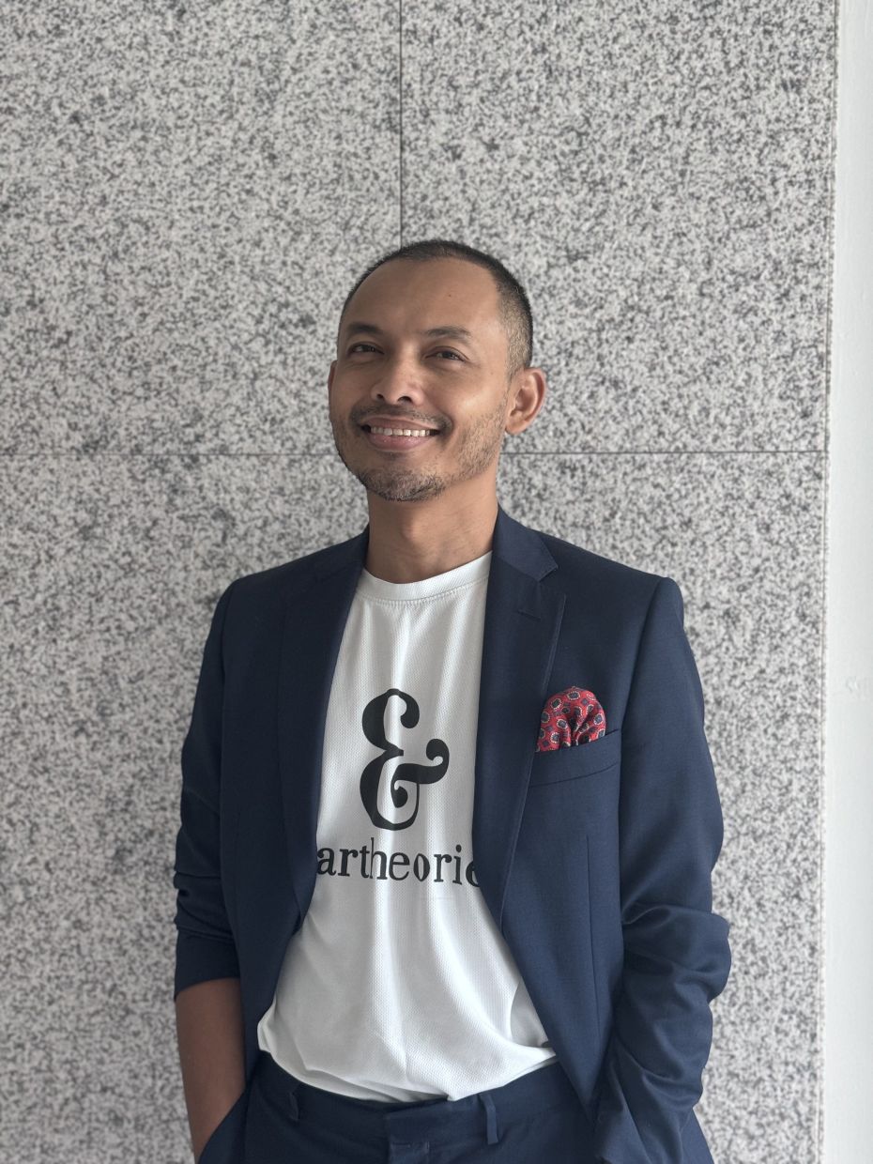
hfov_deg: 30.3
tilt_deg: -2.5
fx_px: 1614
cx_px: 436
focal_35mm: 48
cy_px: 582
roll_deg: -0.1
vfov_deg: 39.7
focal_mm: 6.86
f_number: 1.78
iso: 200
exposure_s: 1/50
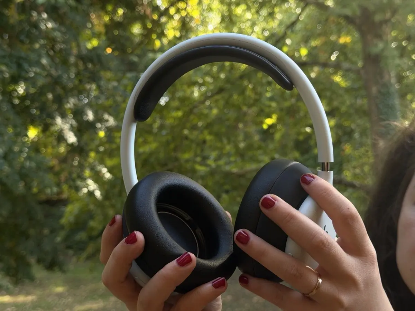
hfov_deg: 39.7
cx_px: 208
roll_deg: +1.3
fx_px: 575
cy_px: 156
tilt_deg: -1.0
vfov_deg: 30.3
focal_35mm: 48
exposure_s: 1/132
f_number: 1.78
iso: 50
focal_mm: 6.76
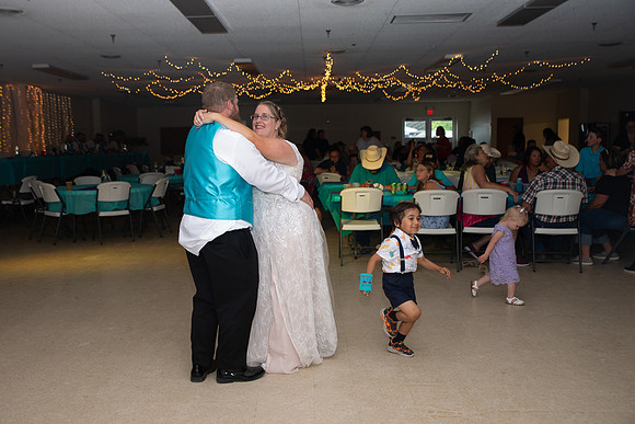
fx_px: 646
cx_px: 272
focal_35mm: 37
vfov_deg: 36.3
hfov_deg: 52.2
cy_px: 212
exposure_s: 1/125
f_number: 3.5
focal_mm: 32
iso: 1000
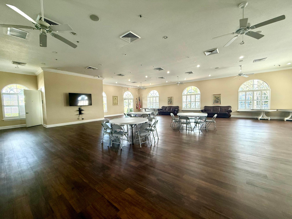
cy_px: 110
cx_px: 146
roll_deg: +1.5
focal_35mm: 14
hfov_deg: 102.1
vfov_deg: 85.7
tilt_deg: -3.7
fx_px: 118
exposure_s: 1/120
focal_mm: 2.22
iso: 200
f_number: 2.2
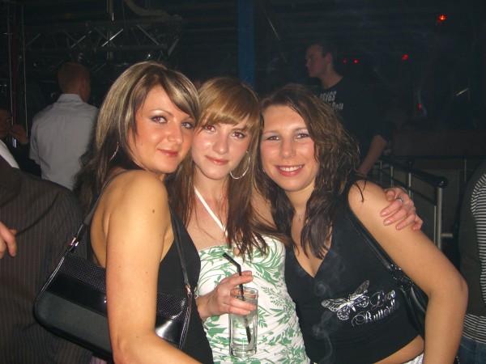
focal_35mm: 38
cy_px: 182
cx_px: 243
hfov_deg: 49.0
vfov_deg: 37.7
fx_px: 534
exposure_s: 1/60
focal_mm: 7.9
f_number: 2.8
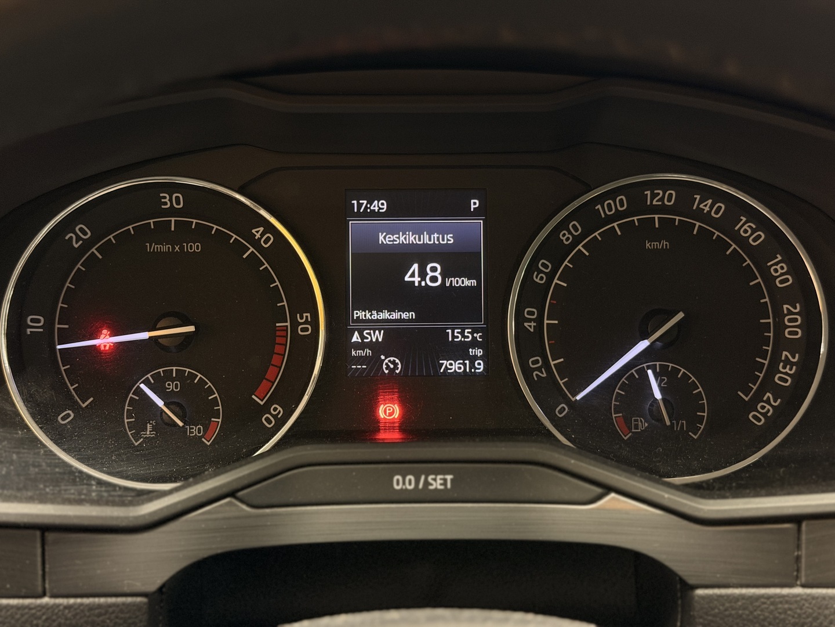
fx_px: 1158
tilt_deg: -18.4
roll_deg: +0.0
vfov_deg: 30.3
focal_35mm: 48
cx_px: 418
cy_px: 314
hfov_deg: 39.7
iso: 400
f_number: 1.78
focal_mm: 6.76
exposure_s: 1/25
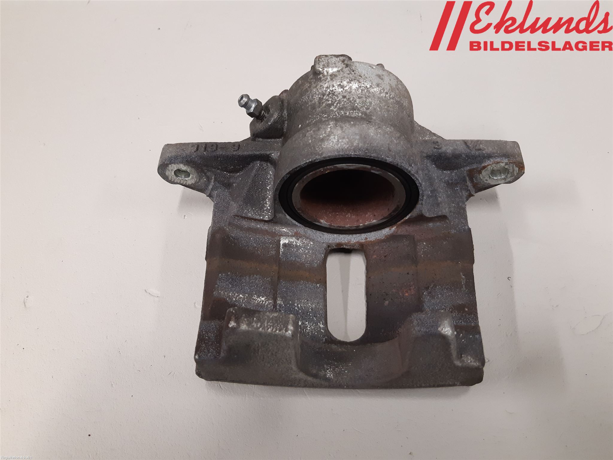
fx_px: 460
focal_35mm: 26
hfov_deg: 67.3
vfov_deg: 53.1
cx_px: 306
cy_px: 230
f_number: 1.7
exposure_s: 1/50
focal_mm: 3.93
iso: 200
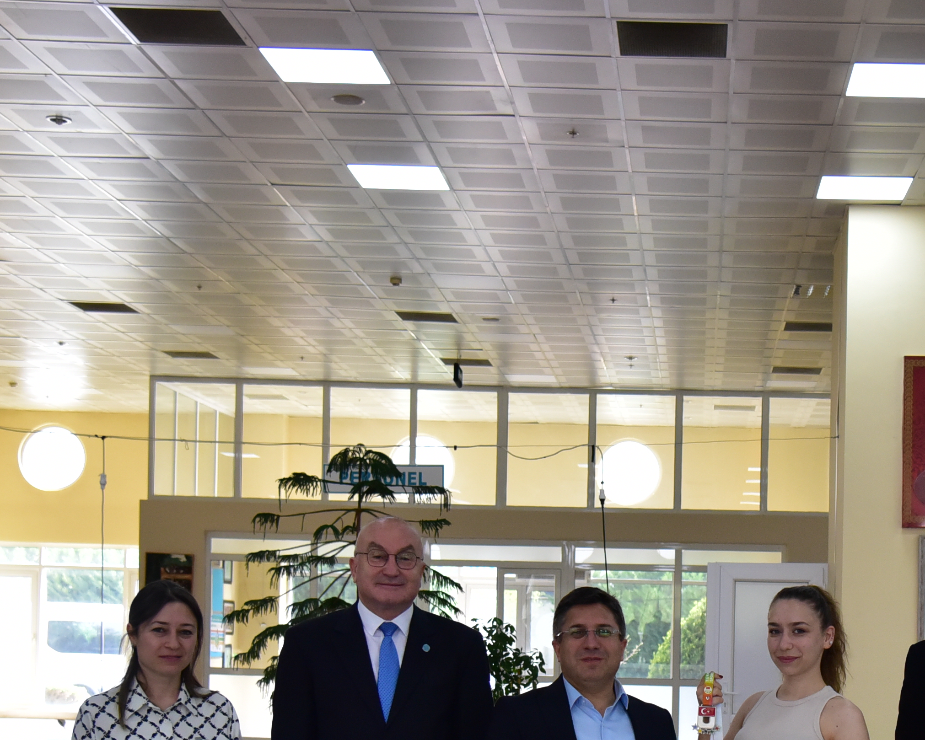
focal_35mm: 67
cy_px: 632
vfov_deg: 22.4
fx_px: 1834
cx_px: 698
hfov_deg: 27.9
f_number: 4
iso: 2500
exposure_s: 1/640
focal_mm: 32
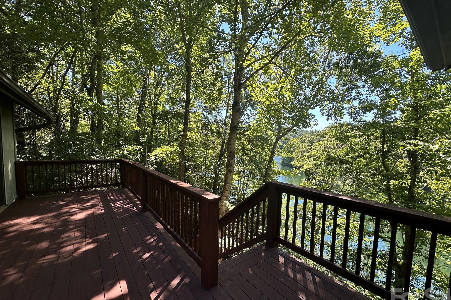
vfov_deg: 77.2
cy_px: 159
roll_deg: -0.7
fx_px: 188
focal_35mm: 15
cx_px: 231
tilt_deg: -4.3
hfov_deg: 100.4
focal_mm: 2.22
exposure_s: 1/275
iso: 40
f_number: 2.2
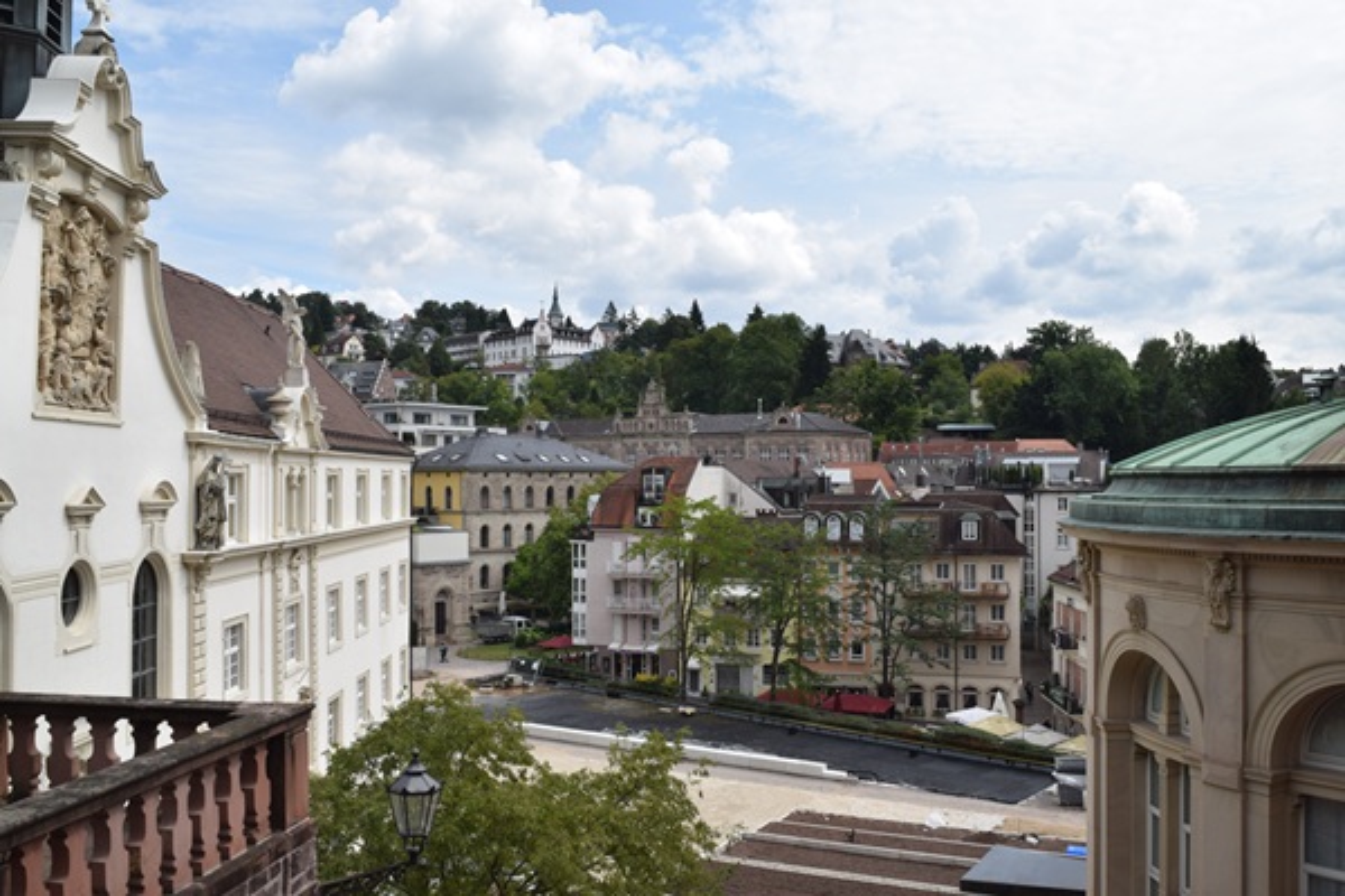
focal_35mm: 33
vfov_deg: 40.0
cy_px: 448
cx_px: 672
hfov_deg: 57.2
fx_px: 1233
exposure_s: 1/80
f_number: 14
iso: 100
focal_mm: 22
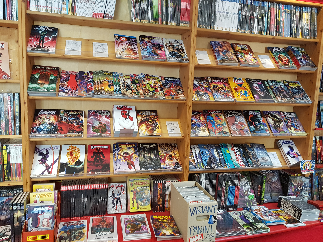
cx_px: 162
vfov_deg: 53.1
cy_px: 121
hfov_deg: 67.3
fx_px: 243
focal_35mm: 26
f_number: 1.7
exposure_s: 1/25
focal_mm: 4.2
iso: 160
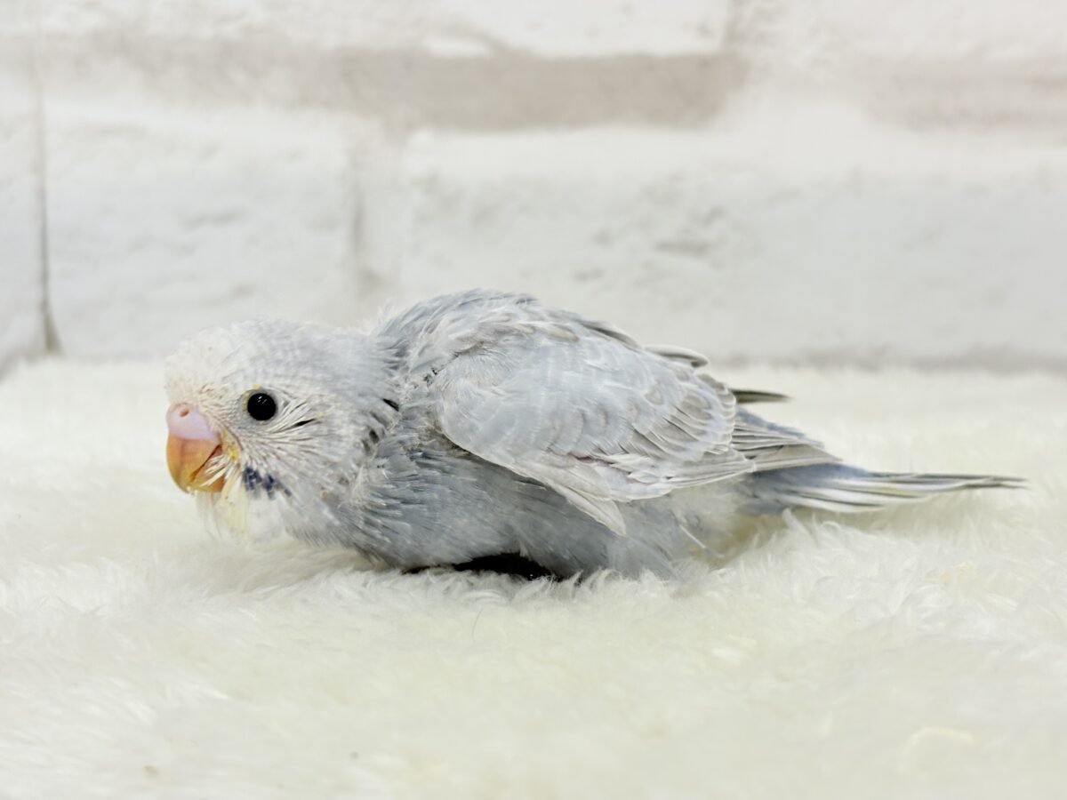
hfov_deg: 36.8
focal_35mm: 52
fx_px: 1603
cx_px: 534
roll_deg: +0.1
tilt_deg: -9.2
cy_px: 400
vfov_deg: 28.0
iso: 64
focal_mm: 5.96
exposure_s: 1/100
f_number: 1.6
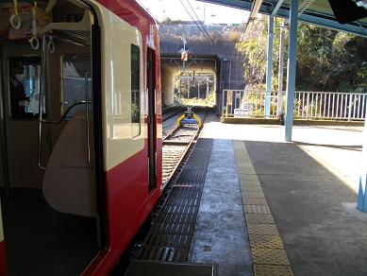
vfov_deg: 44.2
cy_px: 138
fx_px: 339
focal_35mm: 32
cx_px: 184
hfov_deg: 56.8
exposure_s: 1/200
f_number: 2.9
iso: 100
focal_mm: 5.7
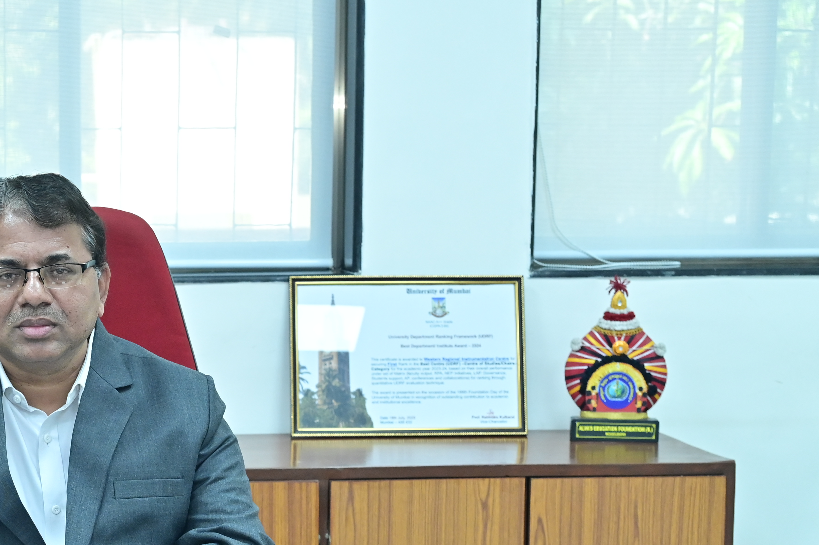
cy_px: 438
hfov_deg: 24.9
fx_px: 1796
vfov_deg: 17.1
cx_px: 71
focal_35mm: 79
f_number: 4
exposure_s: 1/200
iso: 2000
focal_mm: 37
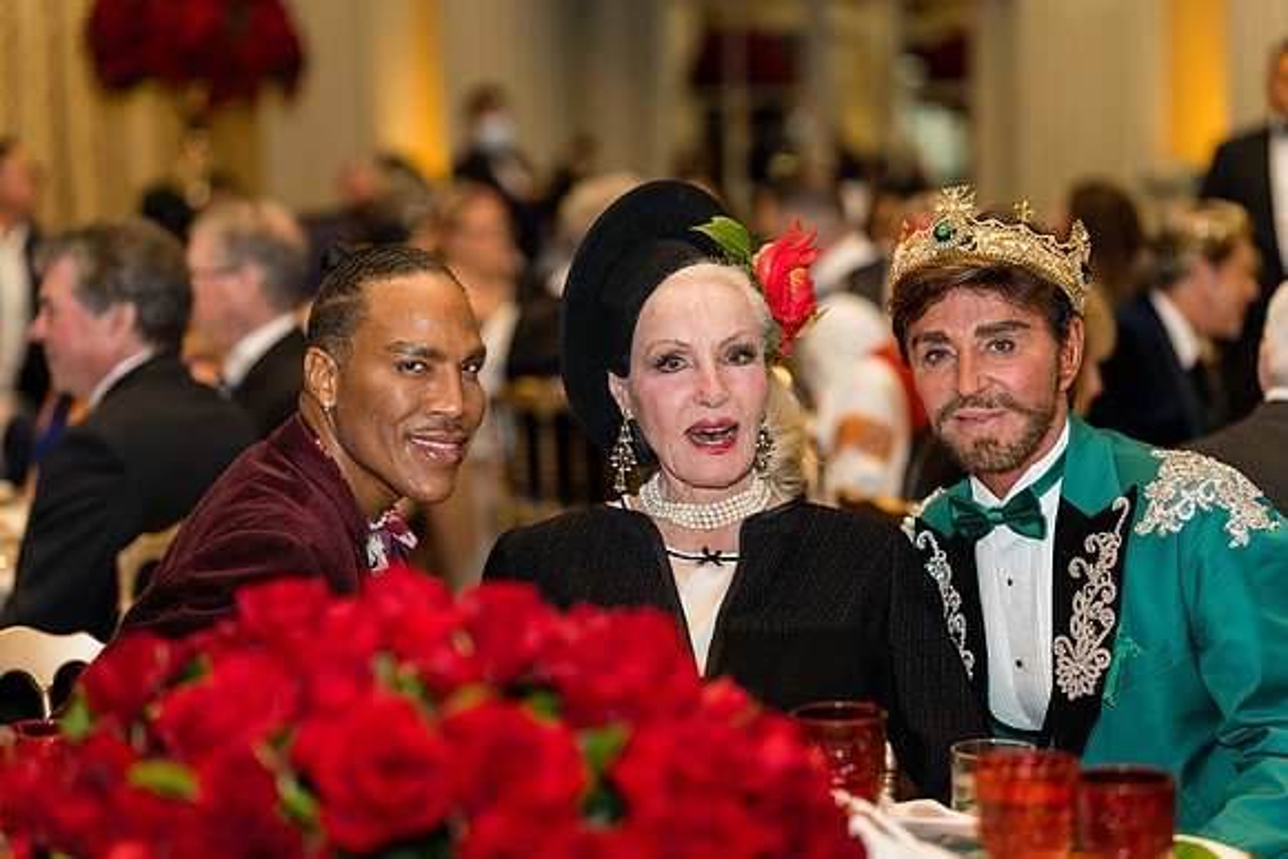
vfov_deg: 16.1
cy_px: 430
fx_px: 3042
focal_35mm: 85
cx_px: 644
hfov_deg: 23.9
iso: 1000
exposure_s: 1/200
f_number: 2
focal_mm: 85
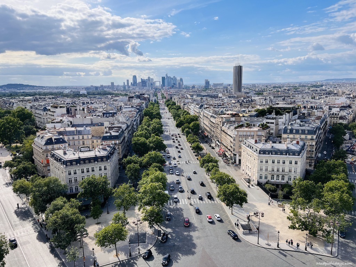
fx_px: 267
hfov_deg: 67.3
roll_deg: +2.3
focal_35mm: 26
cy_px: 134
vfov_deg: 53.1
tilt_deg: -11.6
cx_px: 178
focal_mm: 5.7
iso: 50
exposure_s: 1/6211
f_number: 1.5
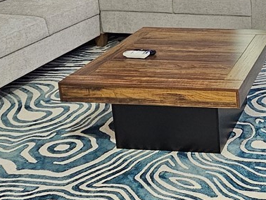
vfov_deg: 24.9
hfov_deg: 30.0
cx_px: 317
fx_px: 423
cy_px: -15
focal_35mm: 55
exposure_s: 1/30
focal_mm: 2.2
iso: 500
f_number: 2.2
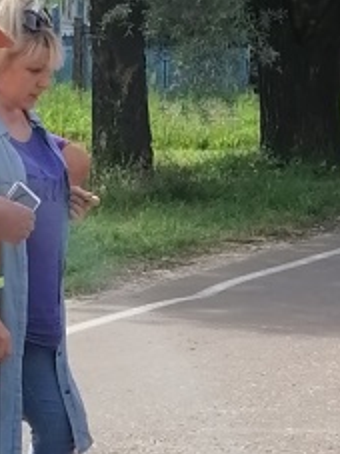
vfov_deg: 9.3
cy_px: 400
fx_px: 2779
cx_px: 228
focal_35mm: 212
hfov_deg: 7.0
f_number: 1.8
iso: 50
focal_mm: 5.3
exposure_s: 1/763
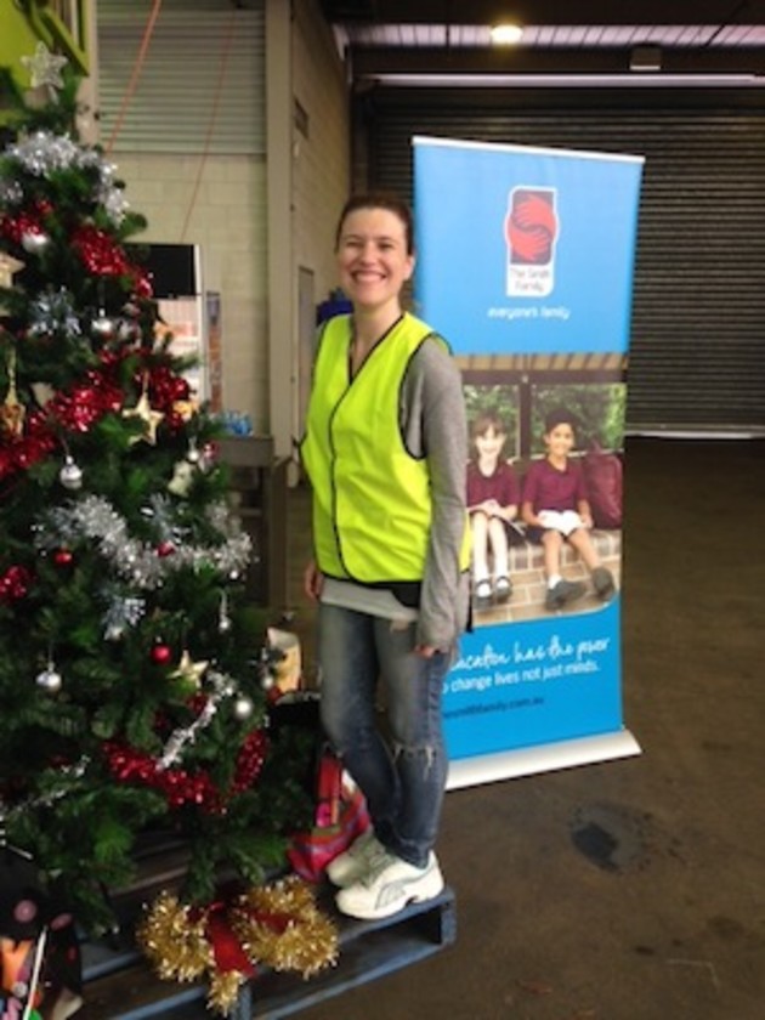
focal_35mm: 33
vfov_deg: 55.4
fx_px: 972
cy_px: 510
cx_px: 382
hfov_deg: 42.9
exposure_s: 1/20
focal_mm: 4.12
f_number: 2.4
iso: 64
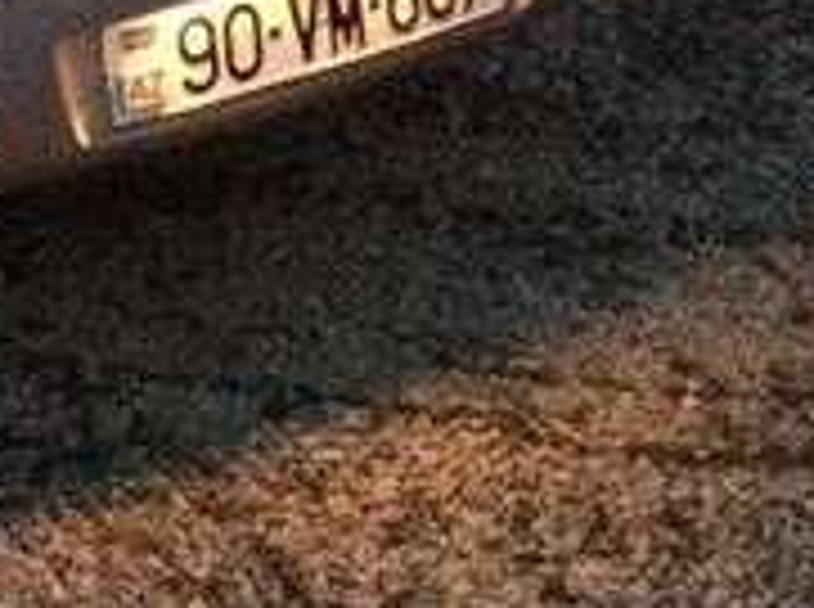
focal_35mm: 106
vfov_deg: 12.8
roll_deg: +0.7
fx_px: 2488
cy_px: -457
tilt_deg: -11.9
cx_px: -166
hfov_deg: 17.7
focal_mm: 4.15
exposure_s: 1/17
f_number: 2.2
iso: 800
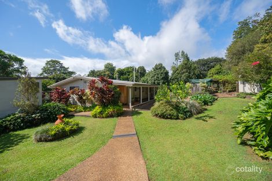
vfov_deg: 81.2
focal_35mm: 14
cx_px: 136
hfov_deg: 104.3
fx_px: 106
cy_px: 90
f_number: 7.1
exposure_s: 1/320
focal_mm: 14
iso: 100
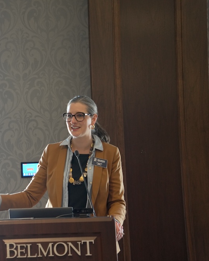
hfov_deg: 14.4
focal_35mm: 106
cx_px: 24
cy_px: 131
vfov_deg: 18.1
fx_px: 820
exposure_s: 1/80
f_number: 3.2
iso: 800
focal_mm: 50
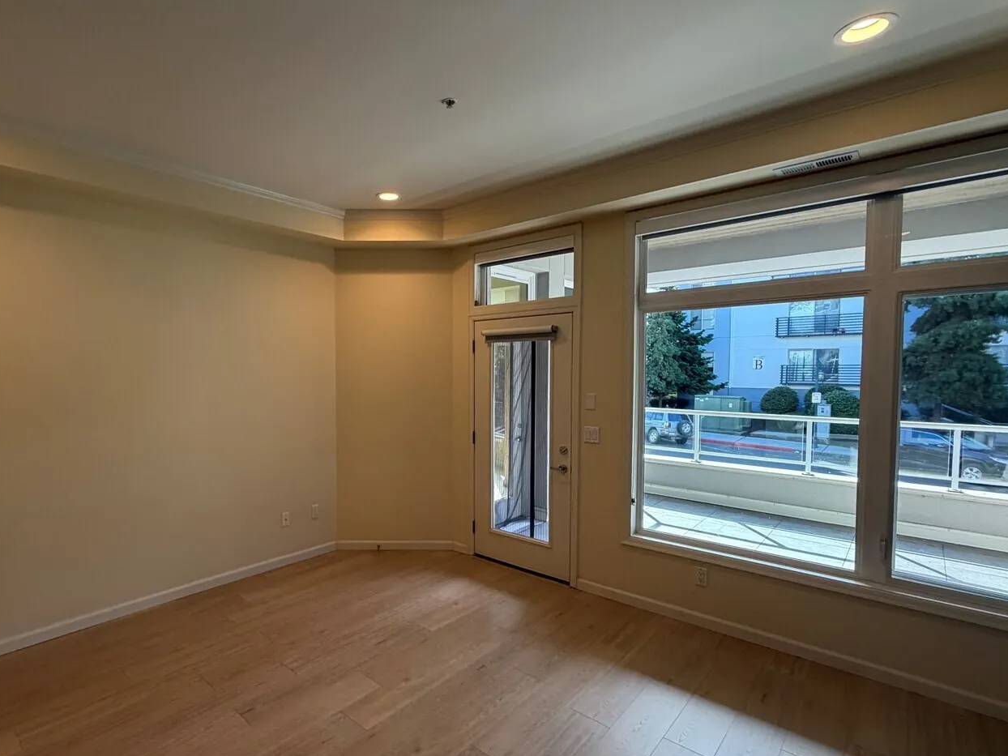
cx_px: 416
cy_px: 395
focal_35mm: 18
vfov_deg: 71.6
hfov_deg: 86.9
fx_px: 524
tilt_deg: -2.8
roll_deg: +0.3
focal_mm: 2.22
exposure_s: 1/120
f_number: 2.2
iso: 250
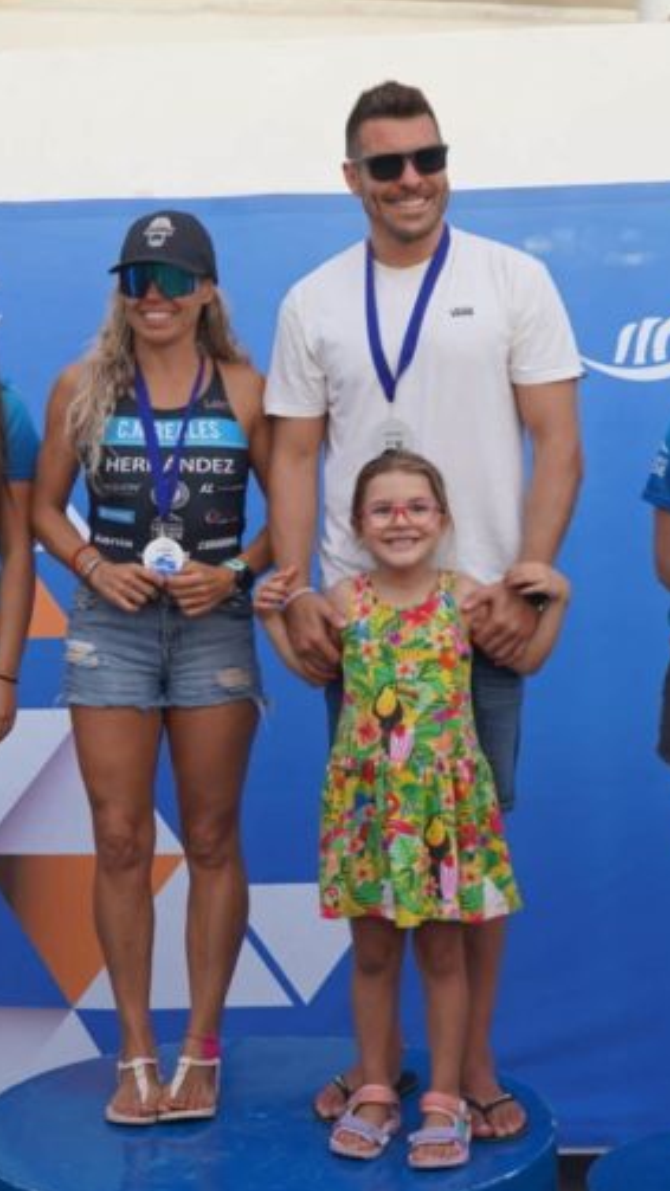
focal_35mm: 48
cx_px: 211
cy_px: 592
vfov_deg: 42.9
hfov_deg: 24.8
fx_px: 1516
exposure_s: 1/160
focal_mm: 30
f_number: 4
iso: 100
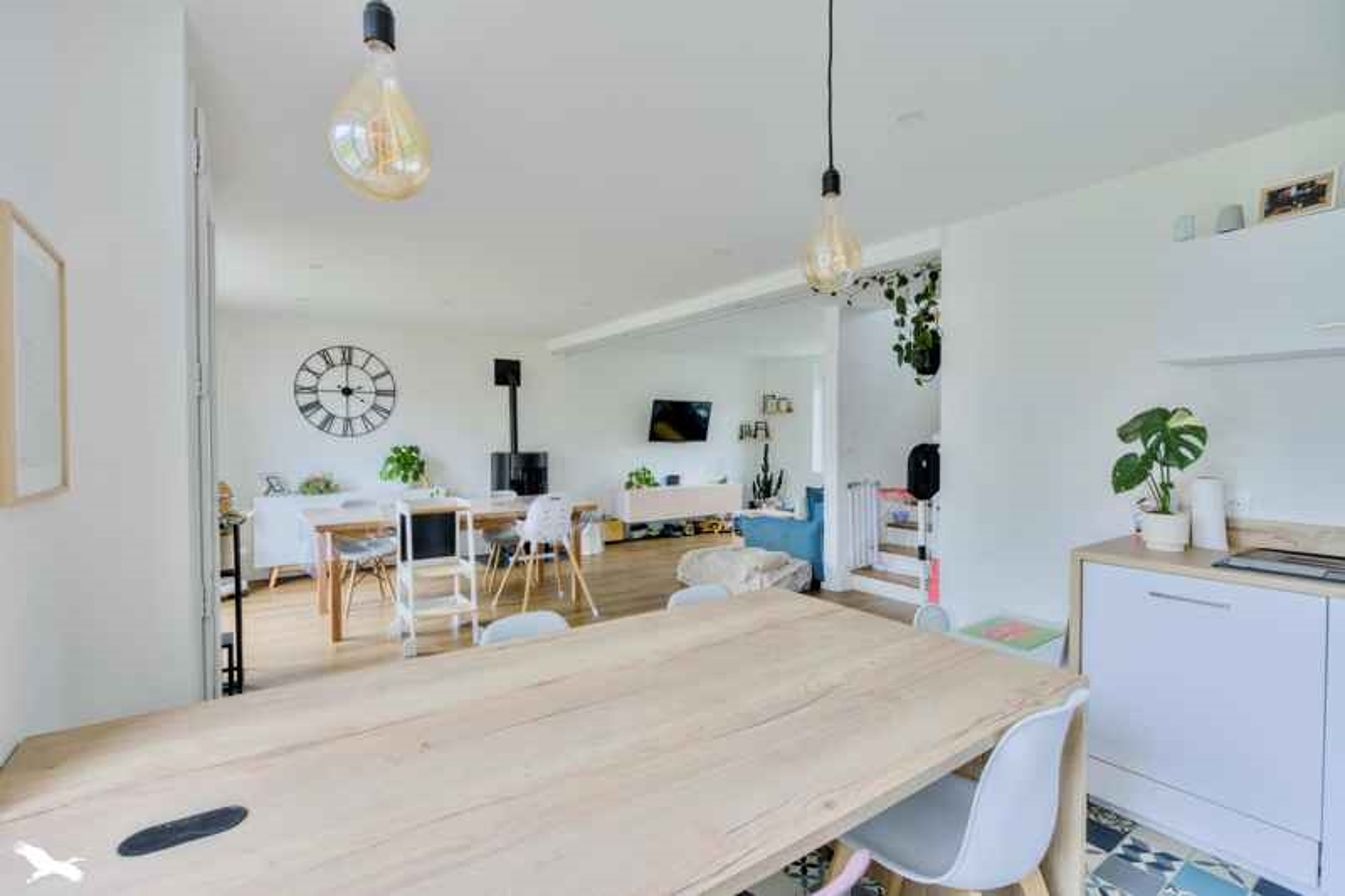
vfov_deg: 73.7
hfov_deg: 96.7
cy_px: 448
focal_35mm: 16
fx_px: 598
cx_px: 672
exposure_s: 1/160
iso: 800
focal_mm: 16
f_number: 8
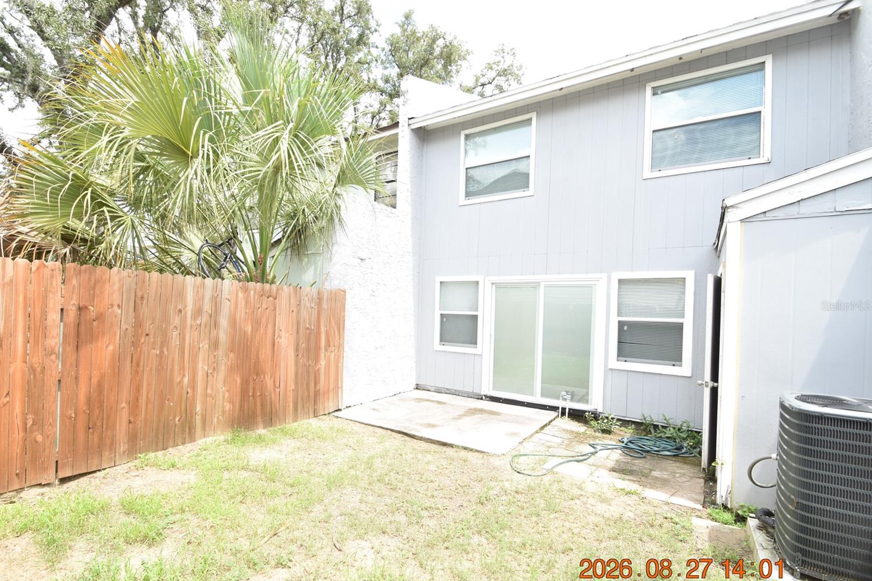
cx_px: 408
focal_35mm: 16
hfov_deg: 96.6
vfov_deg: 73.7
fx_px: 388
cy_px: 306
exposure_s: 1/250
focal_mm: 10
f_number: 8
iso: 400
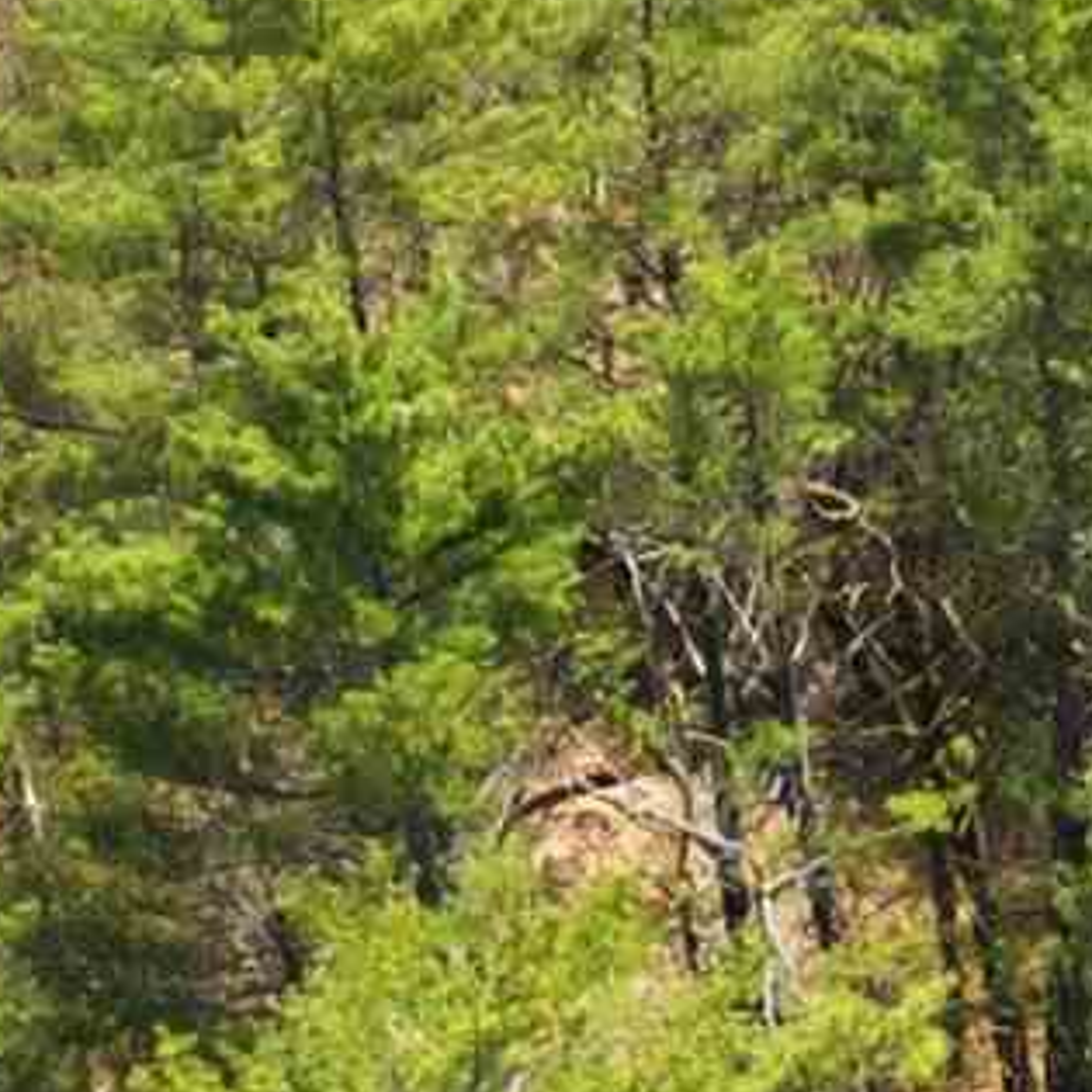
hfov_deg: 7.8
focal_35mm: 207
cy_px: -1498
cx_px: 2777
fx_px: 7388
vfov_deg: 7.9
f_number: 1.7
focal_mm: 6.7
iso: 120
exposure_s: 1/2500
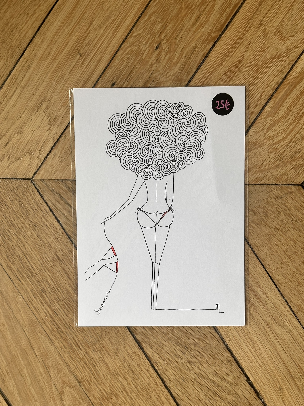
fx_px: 562
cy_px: 203
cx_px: 152
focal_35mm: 48
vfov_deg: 39.7
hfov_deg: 30.3
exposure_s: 1/121
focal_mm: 6.86
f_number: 1.78
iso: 80
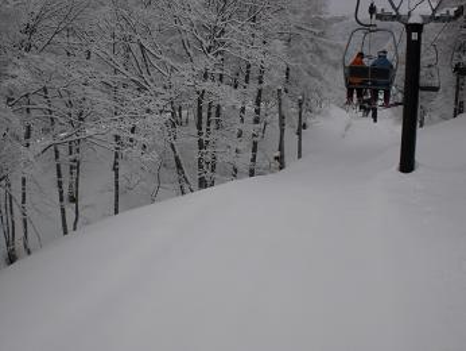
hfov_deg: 48.9
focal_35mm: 38
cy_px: 176
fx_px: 512
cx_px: 233
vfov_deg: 37.8
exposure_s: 1/800
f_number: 5.6
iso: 64
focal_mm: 6.3
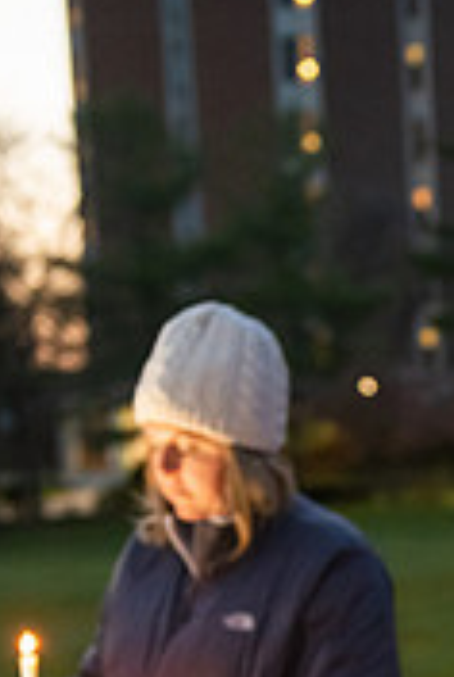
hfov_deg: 10.4
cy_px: 721
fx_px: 2355
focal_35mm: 125
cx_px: 789
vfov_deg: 16.0
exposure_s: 1/125
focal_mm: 38
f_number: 3.2
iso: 2500
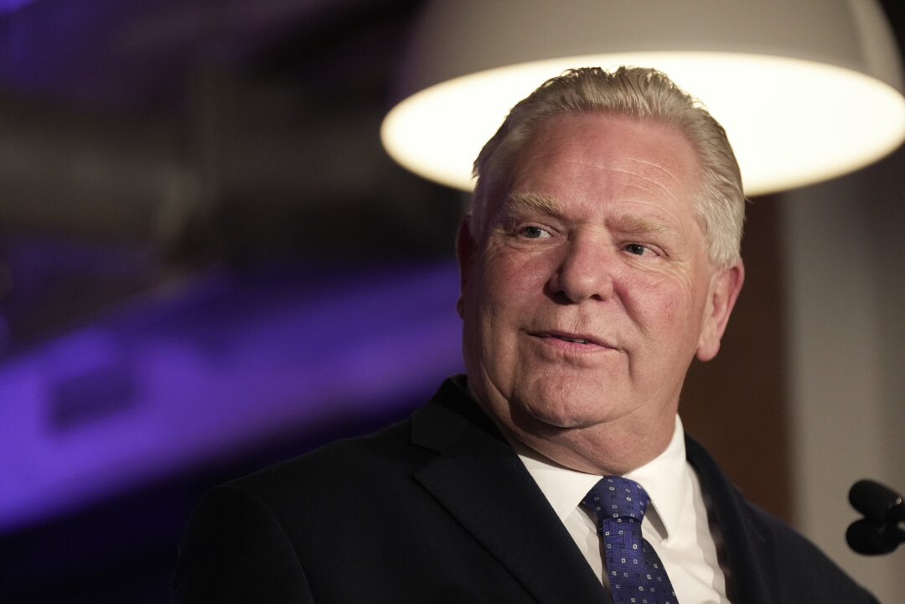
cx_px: 452
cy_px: 302
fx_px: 4097
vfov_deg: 8.4
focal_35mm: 163
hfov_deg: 12.6
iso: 3200
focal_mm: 163
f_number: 2.8
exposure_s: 1/640
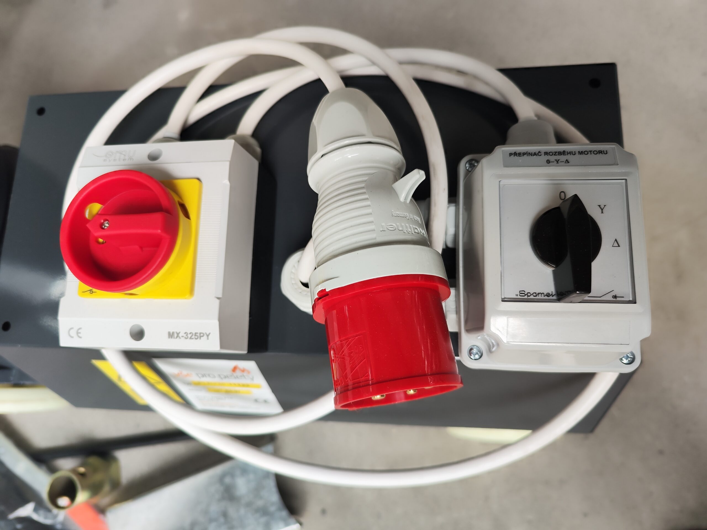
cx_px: 354
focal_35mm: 23
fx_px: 470
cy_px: 265
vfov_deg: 58.9
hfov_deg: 73.9
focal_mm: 7.01
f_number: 1.69
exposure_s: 1/100
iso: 497
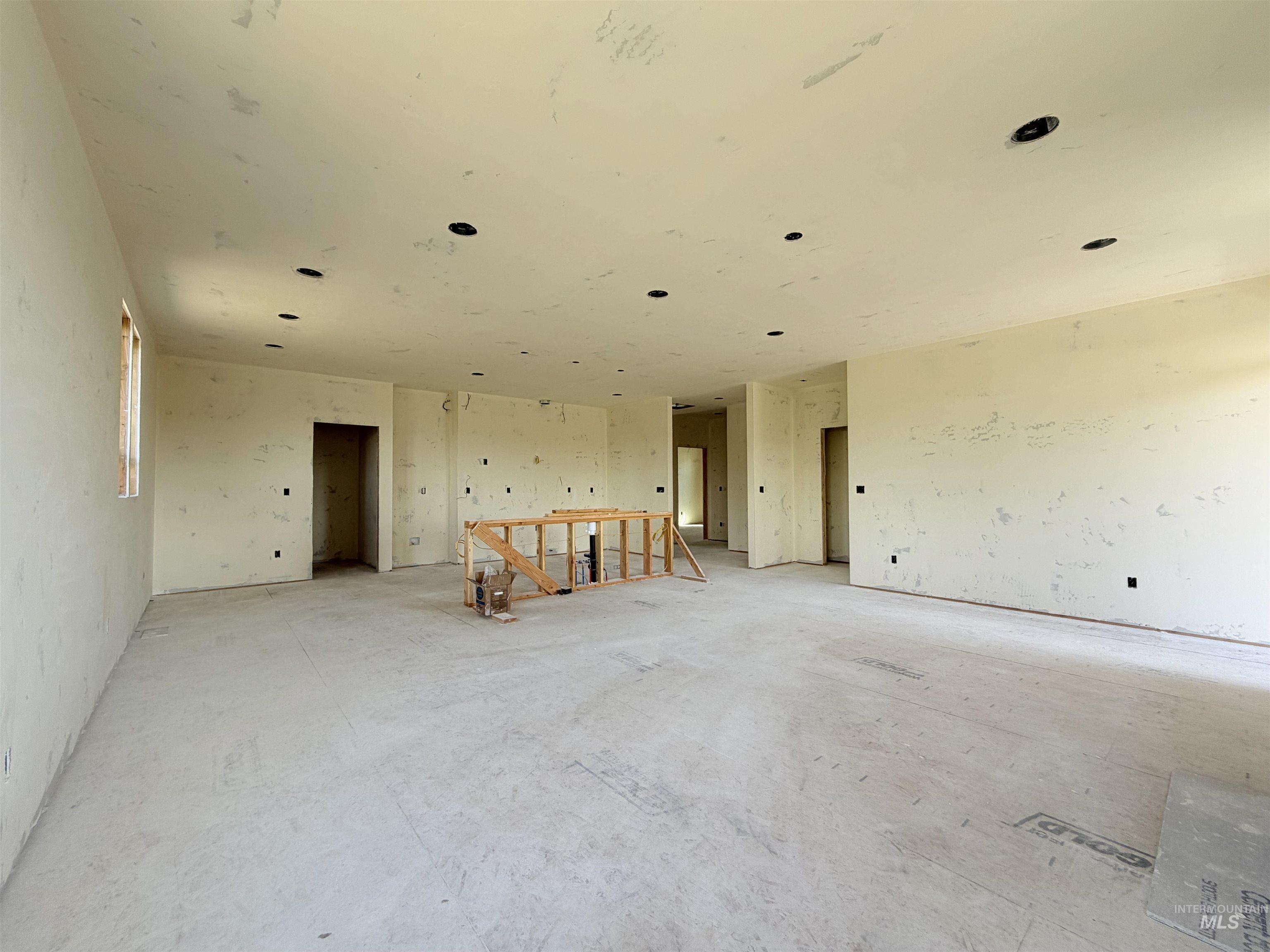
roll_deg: +0.7
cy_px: 476
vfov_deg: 85.7
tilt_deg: +1.4
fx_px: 514
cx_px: 635
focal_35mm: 14
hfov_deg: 102.1
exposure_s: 1/121
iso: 64
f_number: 2.2
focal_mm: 2.22
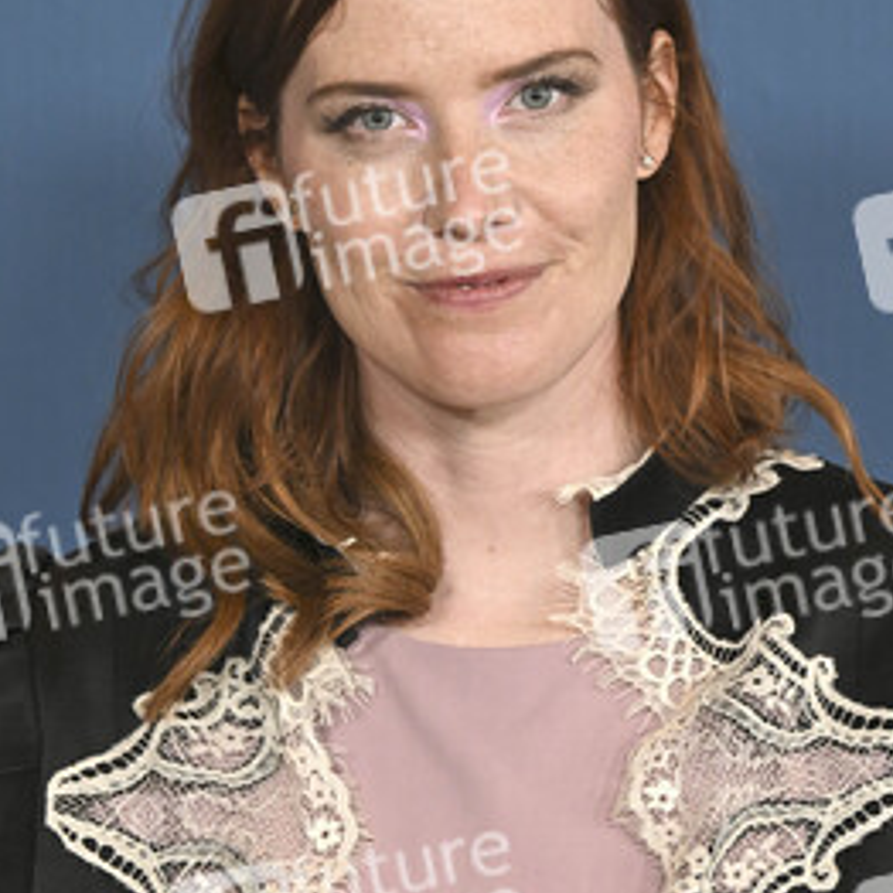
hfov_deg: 9.7
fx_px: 5254
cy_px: 402
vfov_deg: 9.7
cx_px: 446
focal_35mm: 180
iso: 2000
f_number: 5
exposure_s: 1/320
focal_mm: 139
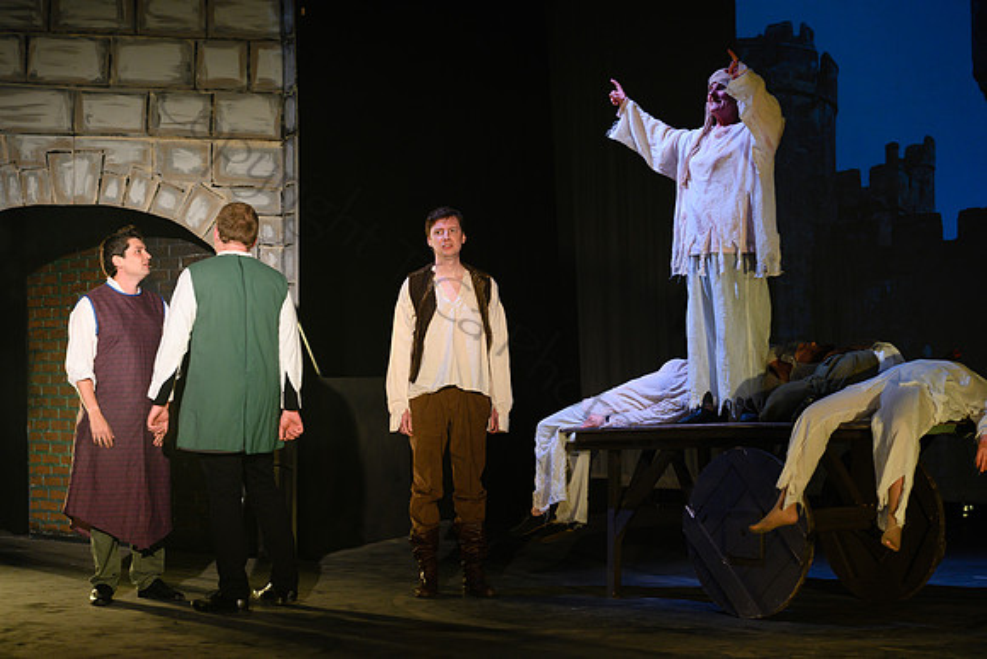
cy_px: 330
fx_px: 2044
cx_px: 494
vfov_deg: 18.3
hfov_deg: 27.1
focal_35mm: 75
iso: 1250
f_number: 3.5
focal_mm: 70
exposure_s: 1/80
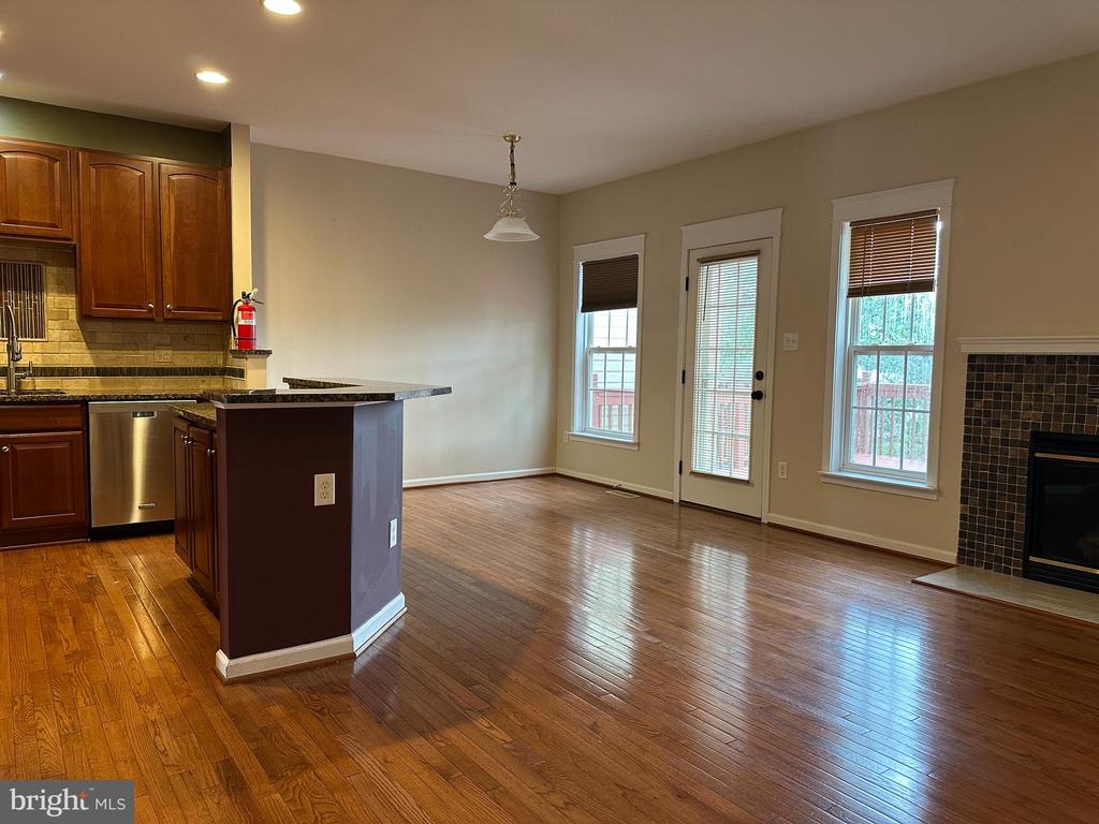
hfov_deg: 71.6
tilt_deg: -3.8
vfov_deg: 56.8
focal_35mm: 24
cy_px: 412
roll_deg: -0.7
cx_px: 550
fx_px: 762
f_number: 1.78
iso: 250
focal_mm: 6.86
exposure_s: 1/60
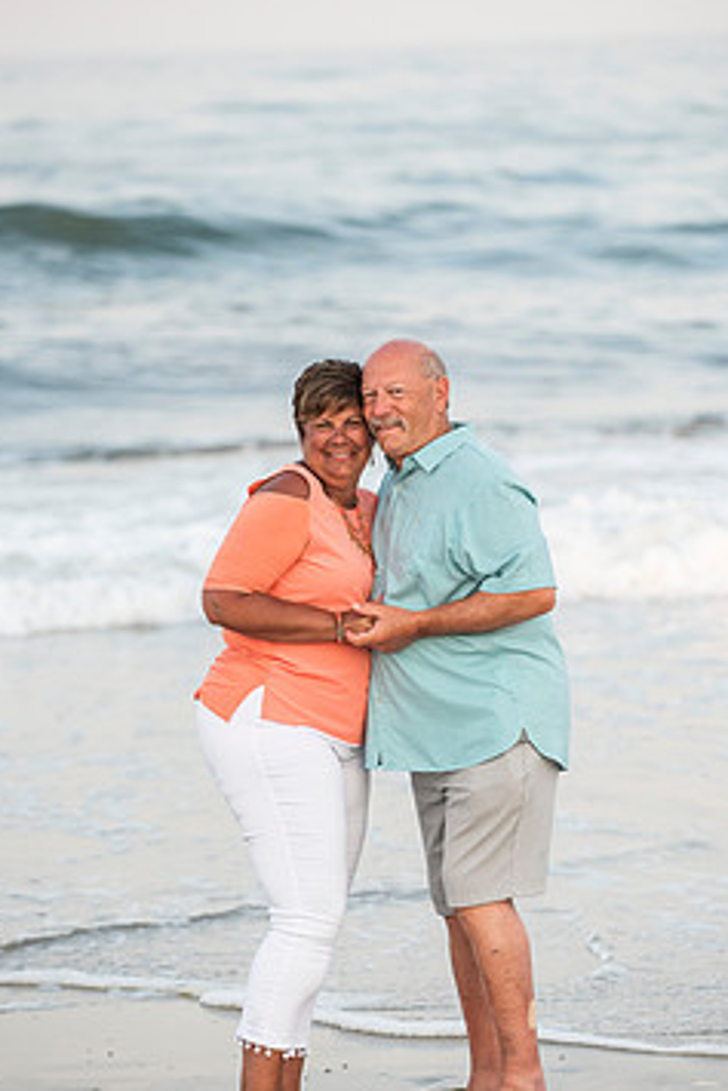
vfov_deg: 10.8
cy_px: 584
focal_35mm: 190
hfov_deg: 7.2
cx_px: 366
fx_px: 5757
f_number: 3.5
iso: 800
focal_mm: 150
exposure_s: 1/1600
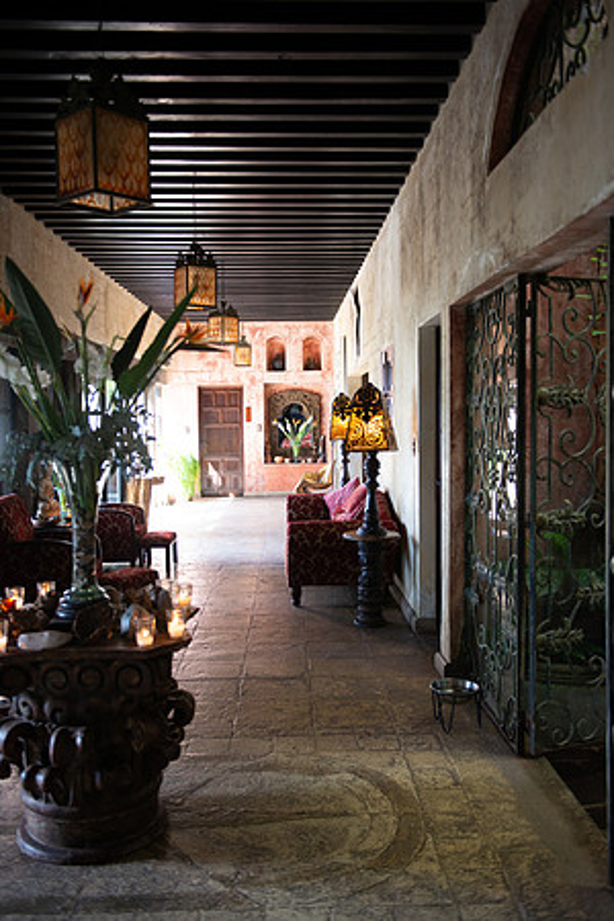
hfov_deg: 41.1
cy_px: 460
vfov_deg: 58.7
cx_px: 307
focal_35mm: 32
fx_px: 819
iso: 640
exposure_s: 1/80
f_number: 2.8
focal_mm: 32
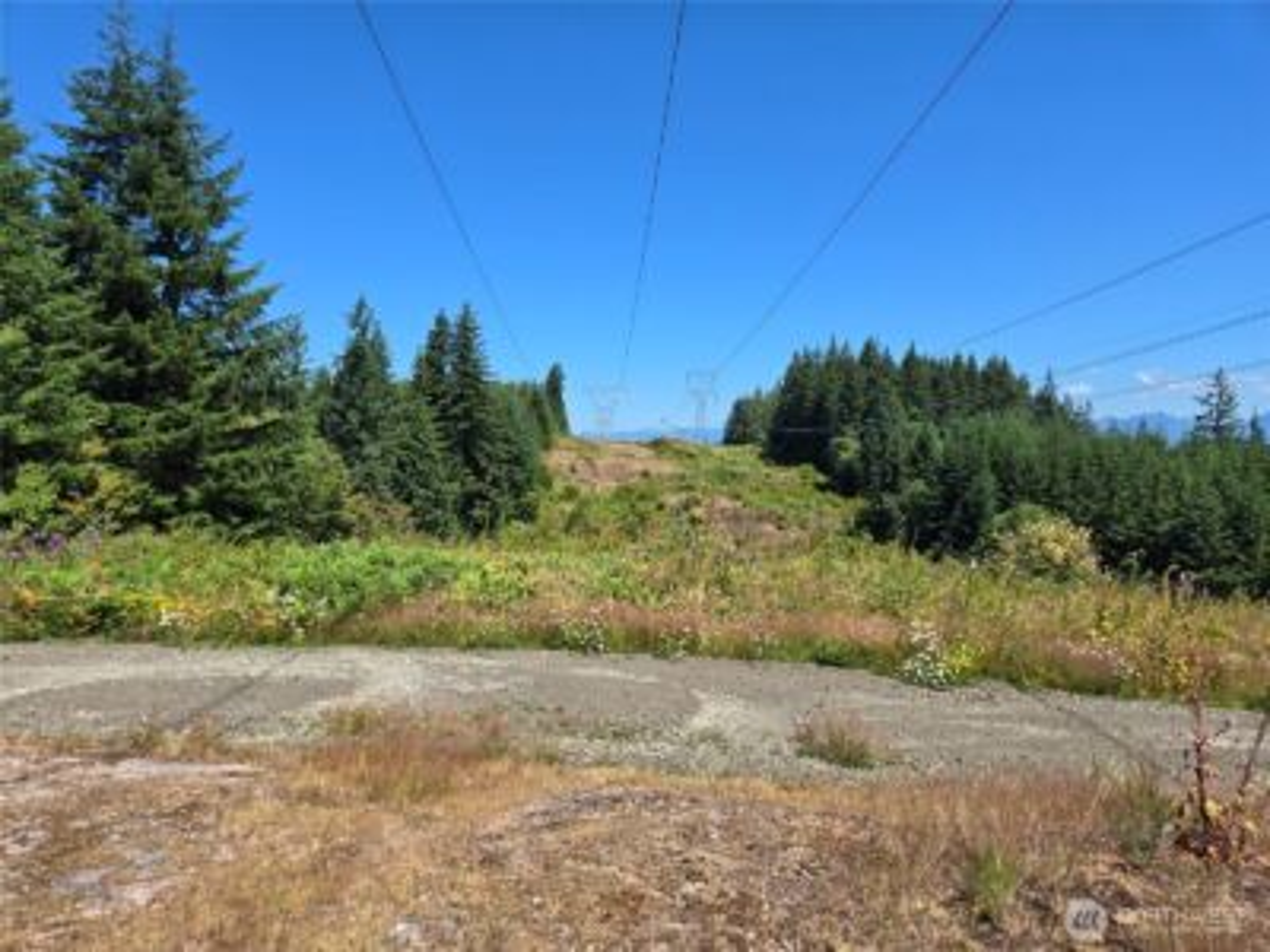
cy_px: 476
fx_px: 844
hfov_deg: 73.9
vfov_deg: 58.9
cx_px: 635
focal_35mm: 23
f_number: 1.8
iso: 25
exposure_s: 1/1571
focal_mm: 5.4
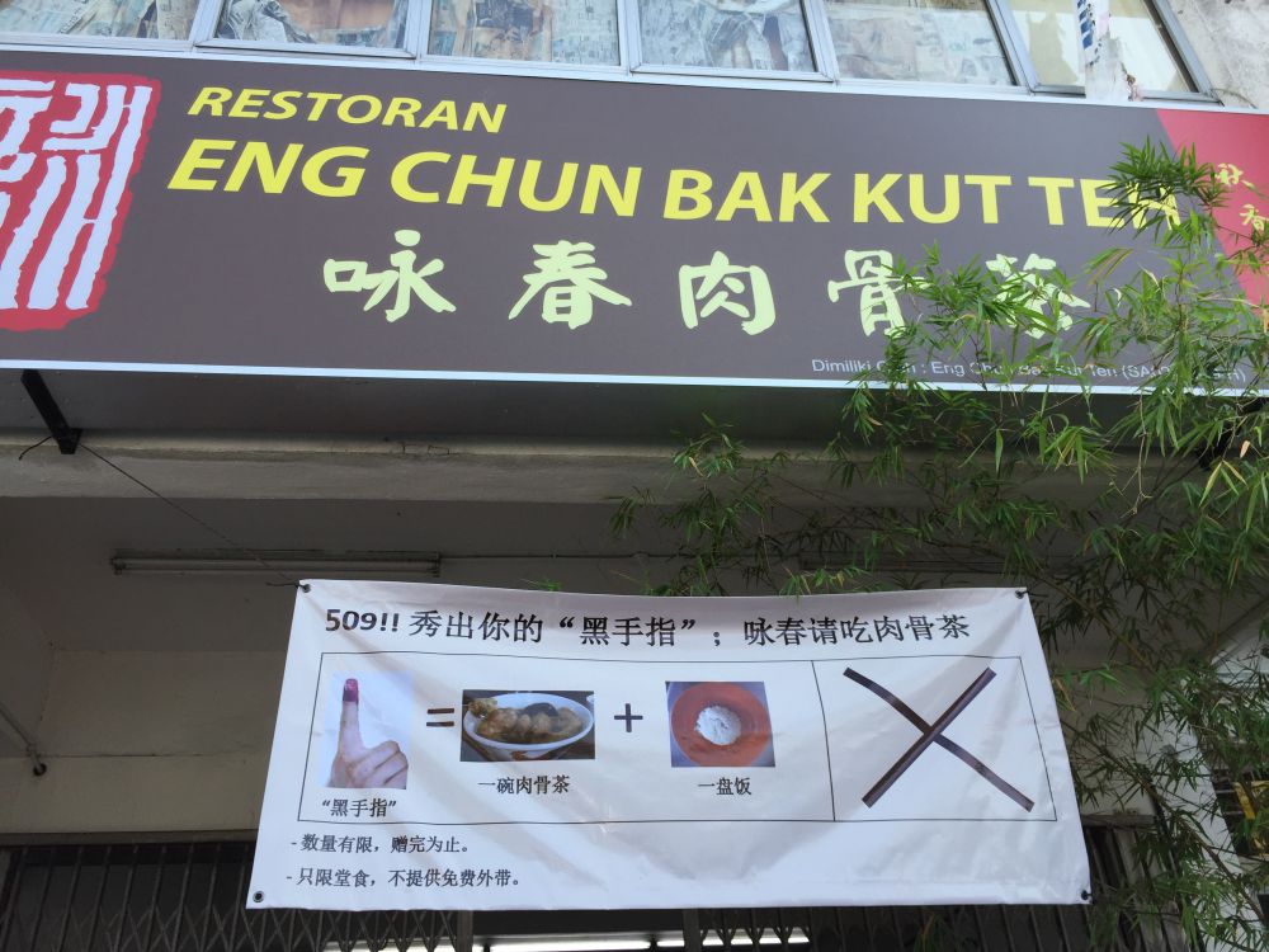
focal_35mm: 29
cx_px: 634
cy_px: 476
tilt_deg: +33.6
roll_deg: +1.4
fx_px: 1063
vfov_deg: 48.2
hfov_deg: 61.7
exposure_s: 1/444
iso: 32
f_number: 2.2
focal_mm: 4.15
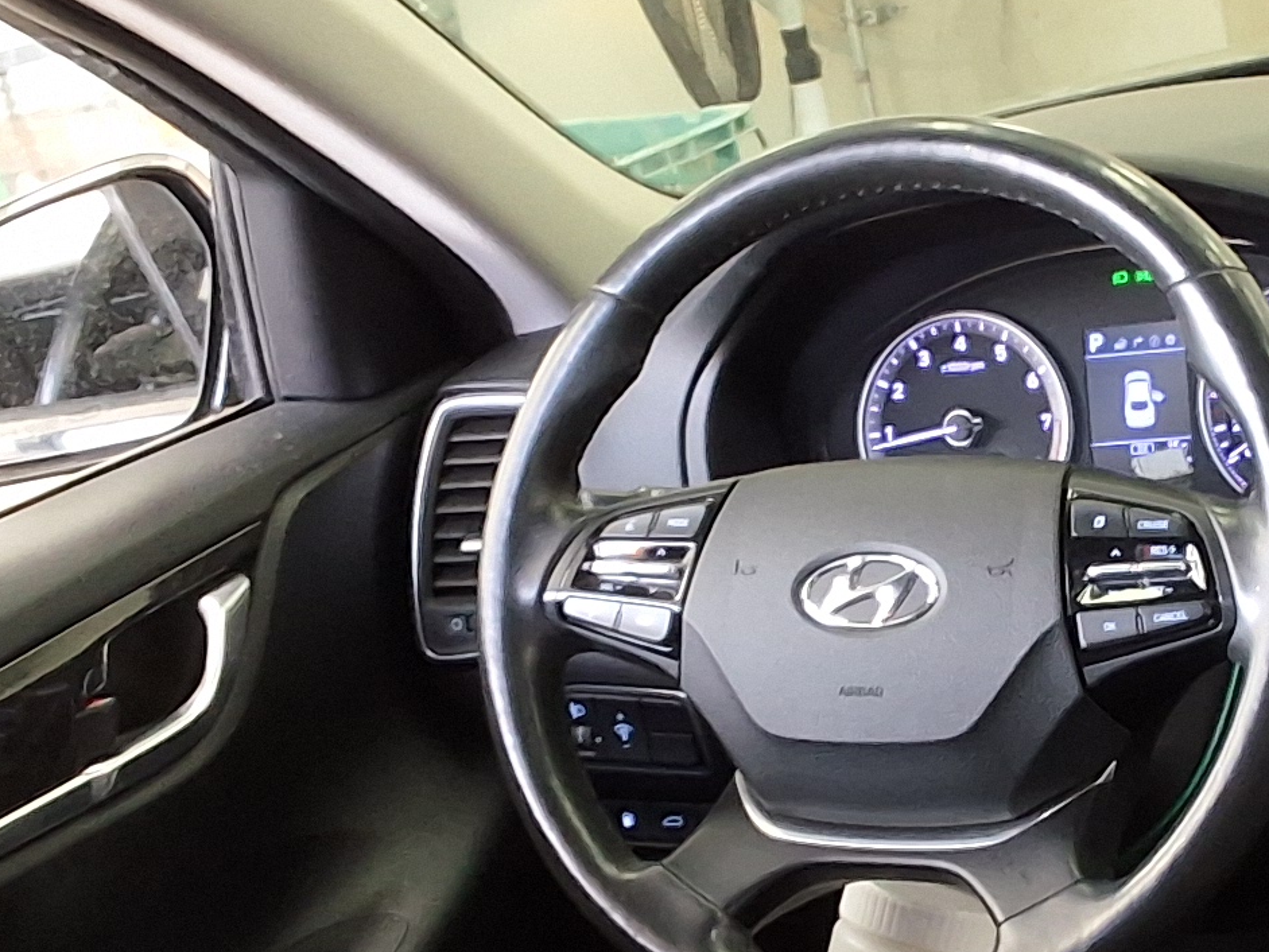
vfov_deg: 15.2
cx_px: 1129
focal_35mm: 97
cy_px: 579
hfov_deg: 19.9
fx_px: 3557
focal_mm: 2.91
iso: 160
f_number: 1.9
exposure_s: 1/40
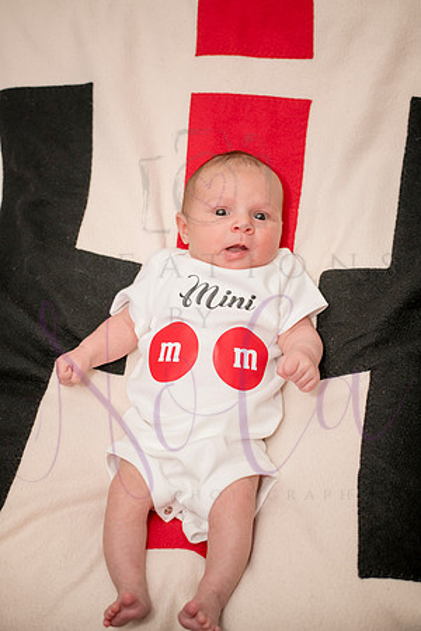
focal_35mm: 50
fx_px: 877
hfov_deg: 27.0
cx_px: 210
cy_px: 316
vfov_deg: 39.6
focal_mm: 50
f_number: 4
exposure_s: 1/250
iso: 800
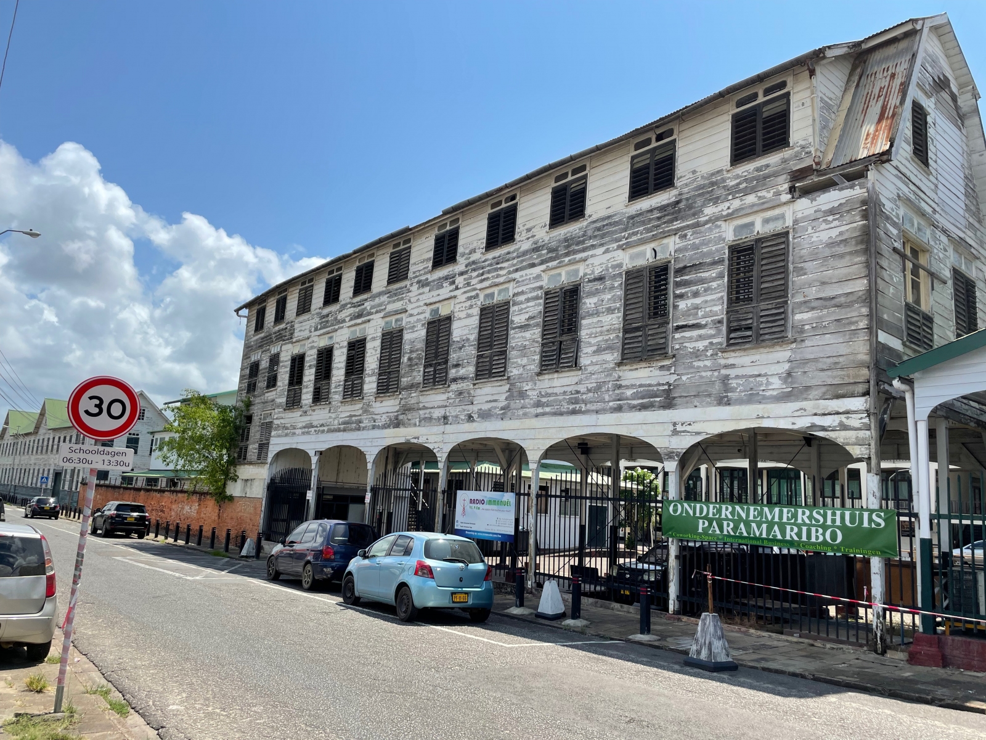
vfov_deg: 53.1
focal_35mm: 26
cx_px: 493
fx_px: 741
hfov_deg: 67.3
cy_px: 370
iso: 32
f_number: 1.6
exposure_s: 1/3401
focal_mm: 4.2
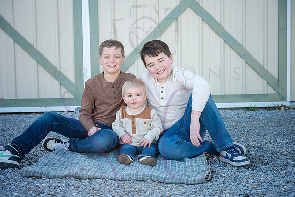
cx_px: 148
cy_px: 98
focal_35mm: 57
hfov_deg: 35.0
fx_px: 467
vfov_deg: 23.8
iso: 400
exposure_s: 1/640
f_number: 5
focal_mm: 57
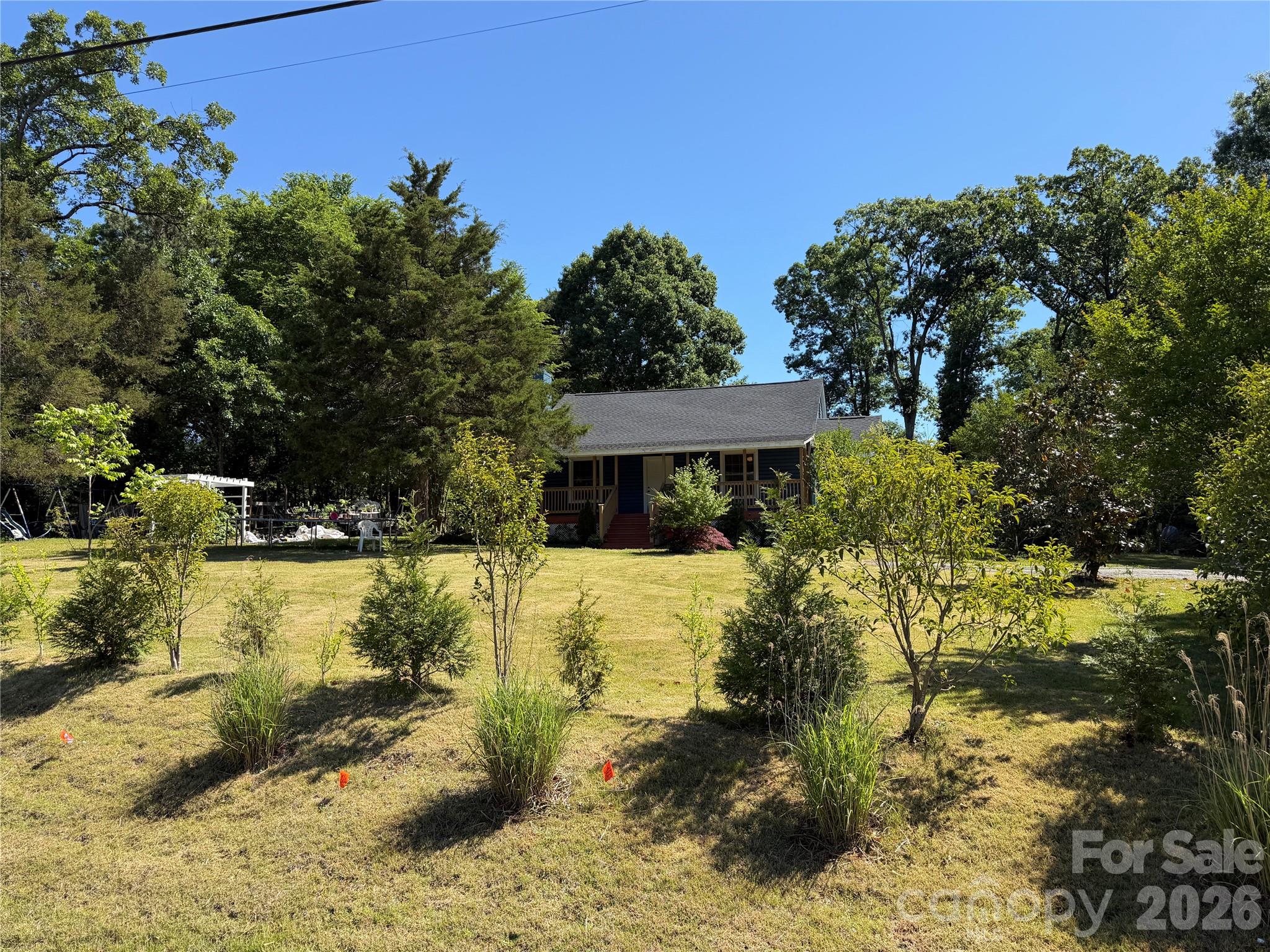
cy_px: 476
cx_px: 635
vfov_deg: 56.8
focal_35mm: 24
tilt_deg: +4.5
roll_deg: +0.5
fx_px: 881
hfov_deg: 71.6
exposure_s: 1/2703
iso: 80
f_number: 1.78
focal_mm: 6.76
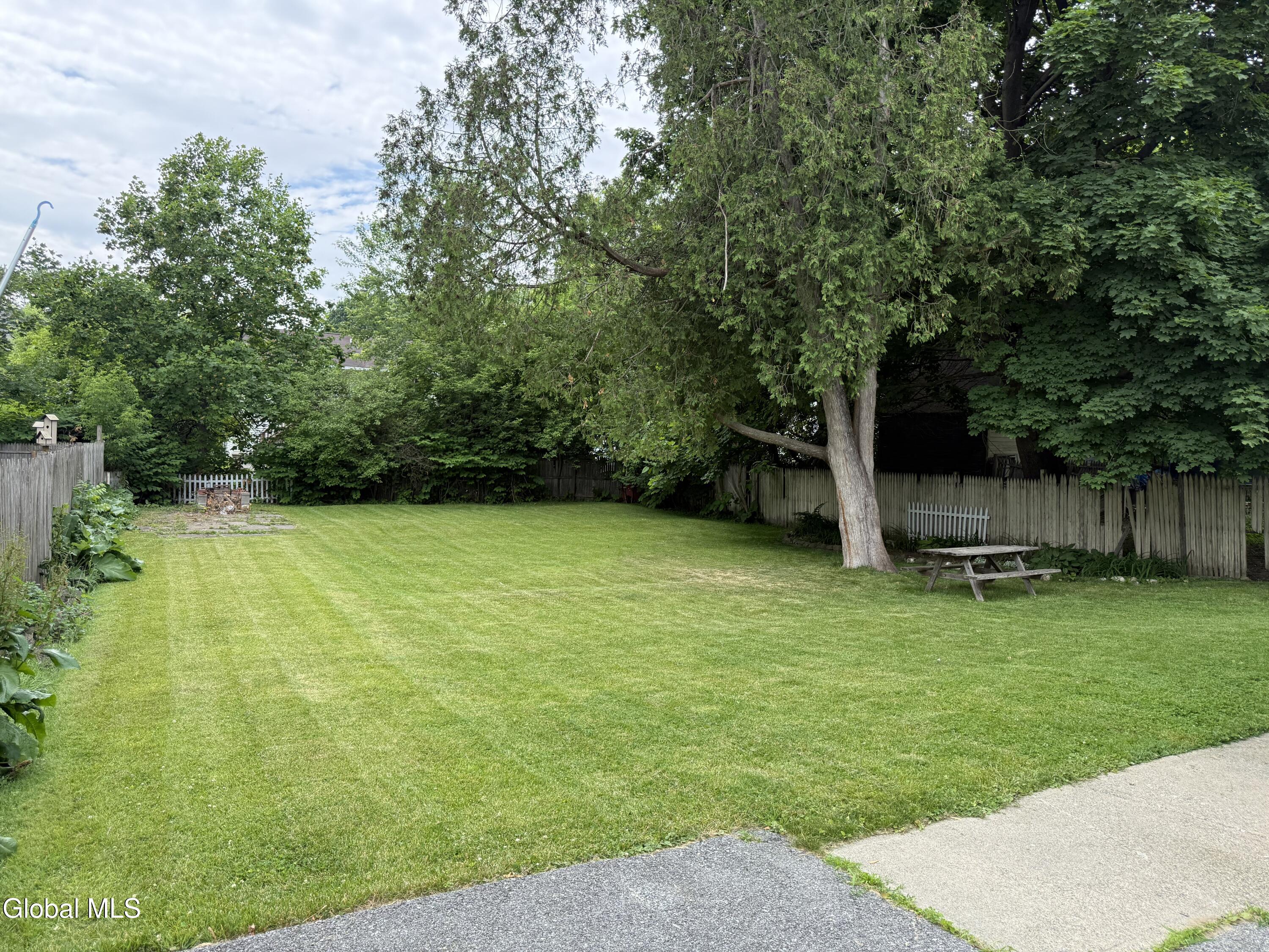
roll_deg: -1.5
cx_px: 634
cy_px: 476
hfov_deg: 71.6
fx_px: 880
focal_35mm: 24
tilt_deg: -0.5
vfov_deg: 56.8
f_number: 1.78
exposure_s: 1/1174
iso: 100
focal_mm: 6.76
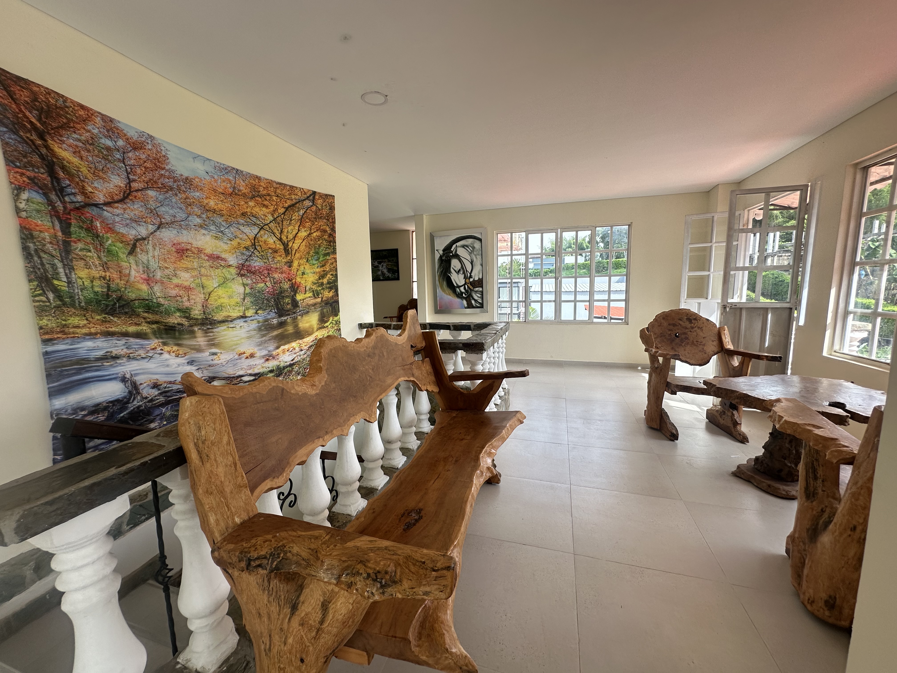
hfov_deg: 102.1
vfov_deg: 85.7
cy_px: 336
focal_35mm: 14
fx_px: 363
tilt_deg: -7.6
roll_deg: -0.5
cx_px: 448
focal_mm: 2.22
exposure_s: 1/258
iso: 40
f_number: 2.2
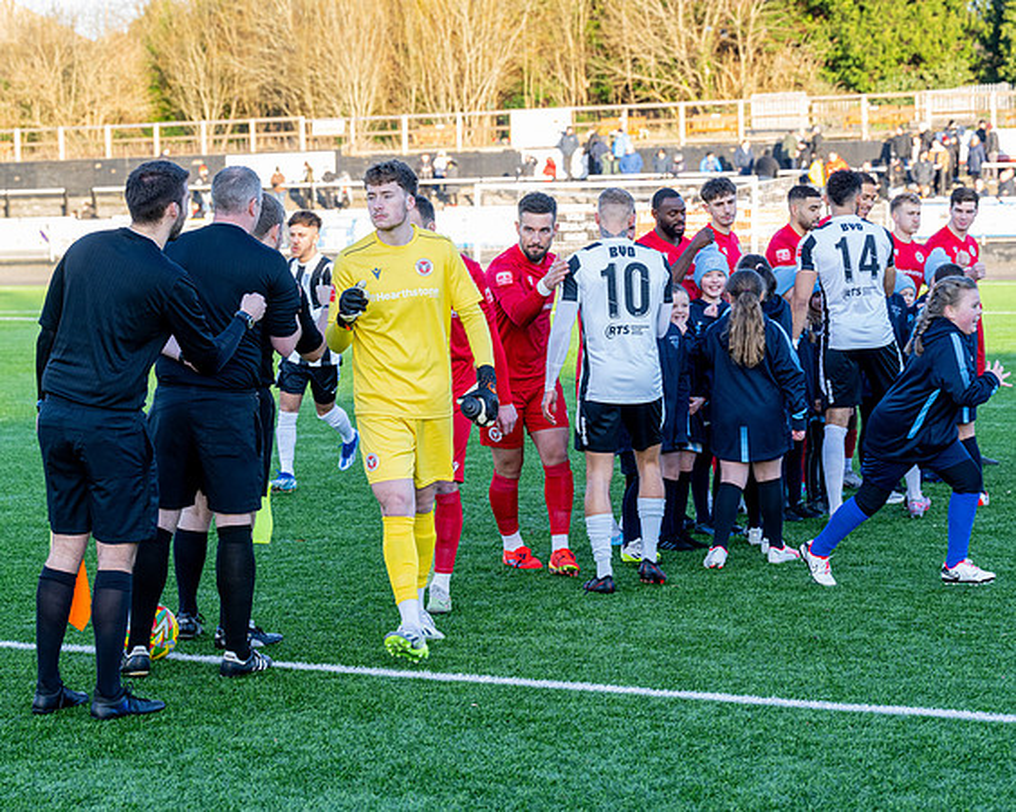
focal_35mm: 88
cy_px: 406
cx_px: 525
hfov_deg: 21.6
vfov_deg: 17.4
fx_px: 2659
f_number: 5
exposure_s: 1/500
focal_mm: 76
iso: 1000
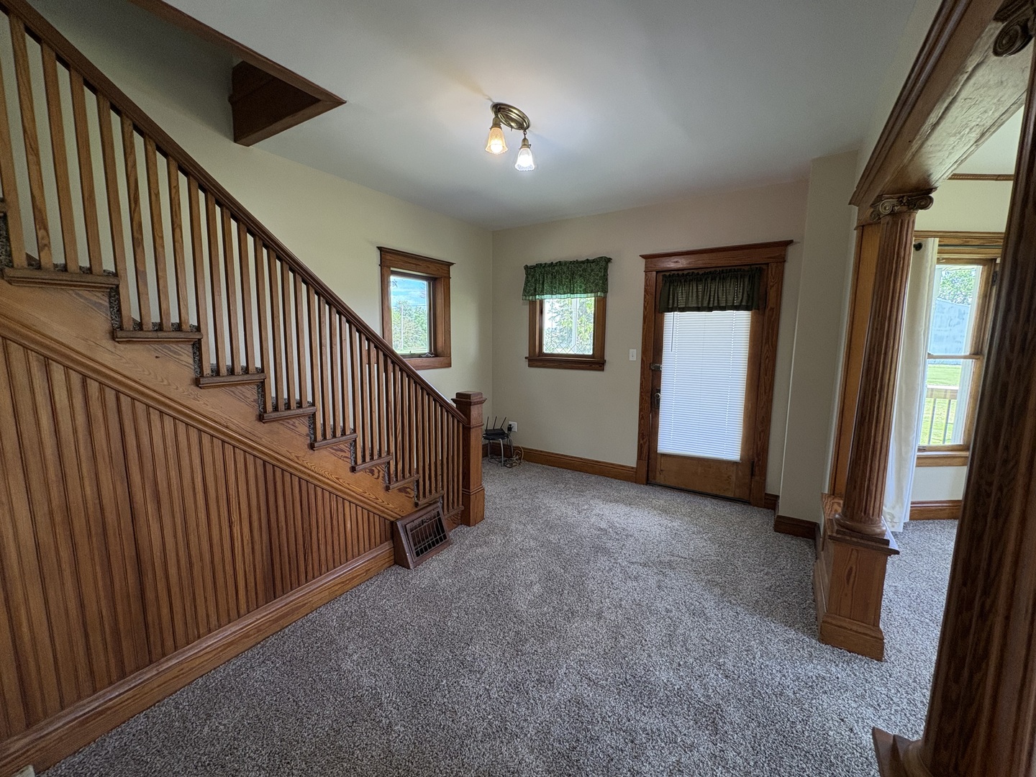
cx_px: 518
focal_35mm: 14
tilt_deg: -7.6
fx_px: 419
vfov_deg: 85.7
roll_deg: -0.1
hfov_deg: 102.1
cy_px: 388
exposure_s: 1/120
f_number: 2.2
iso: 250
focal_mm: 2.22
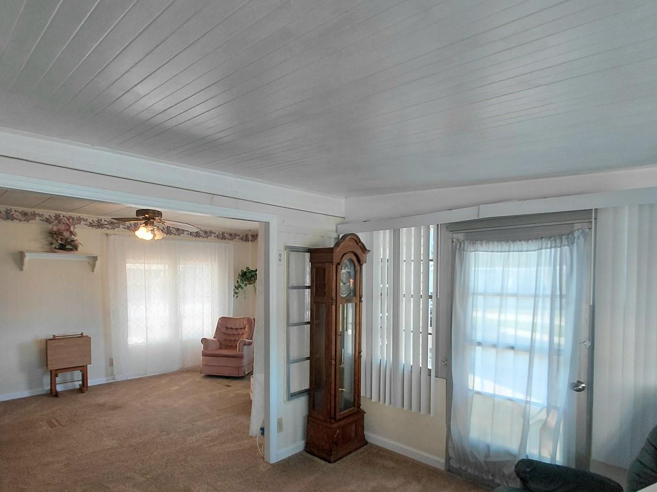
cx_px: 300
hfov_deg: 81.6
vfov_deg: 65.5
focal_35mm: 20
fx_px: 379
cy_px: 288
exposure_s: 1/120
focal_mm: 1.64
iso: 64
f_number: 2.2
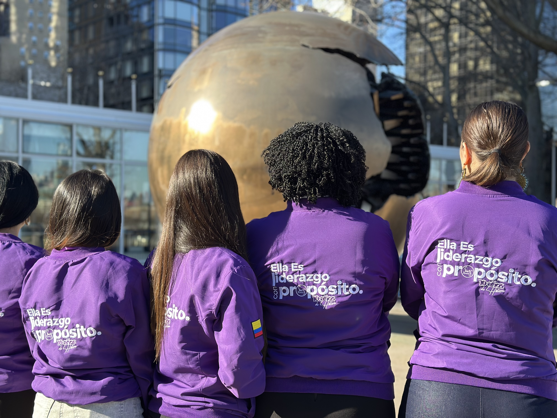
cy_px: 209
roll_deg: -0.1
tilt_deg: -0.6
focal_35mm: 48
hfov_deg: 39.7
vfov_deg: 30.3
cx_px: 278
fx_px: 772
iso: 80
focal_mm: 6.86
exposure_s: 1/1199
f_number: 1.78
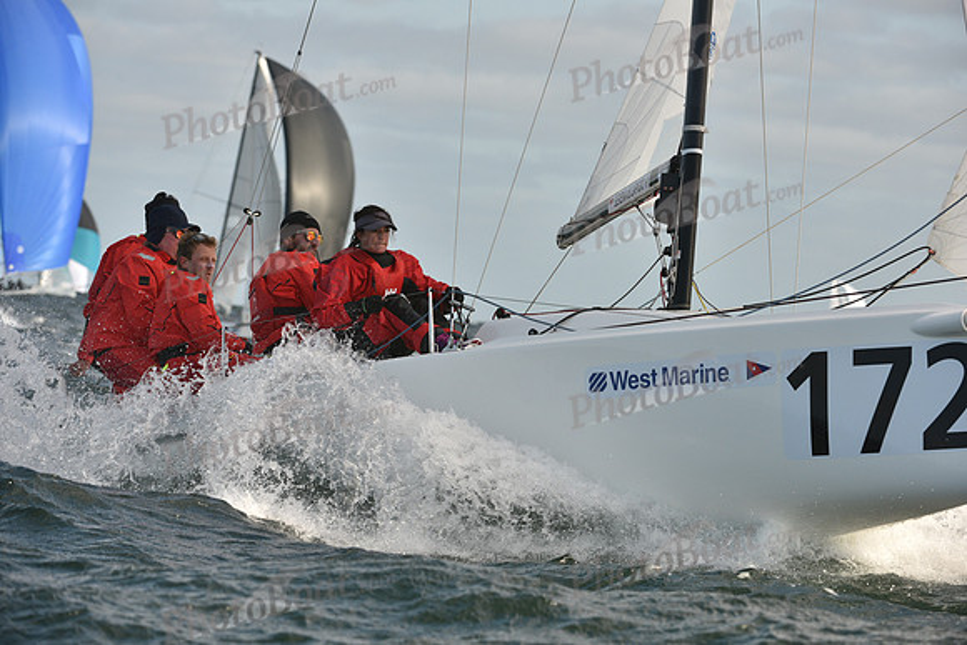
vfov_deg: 6.9
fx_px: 5373
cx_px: 484
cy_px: 322
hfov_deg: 10.3
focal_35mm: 200
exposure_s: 1/1000
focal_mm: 200
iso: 320
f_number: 7.1
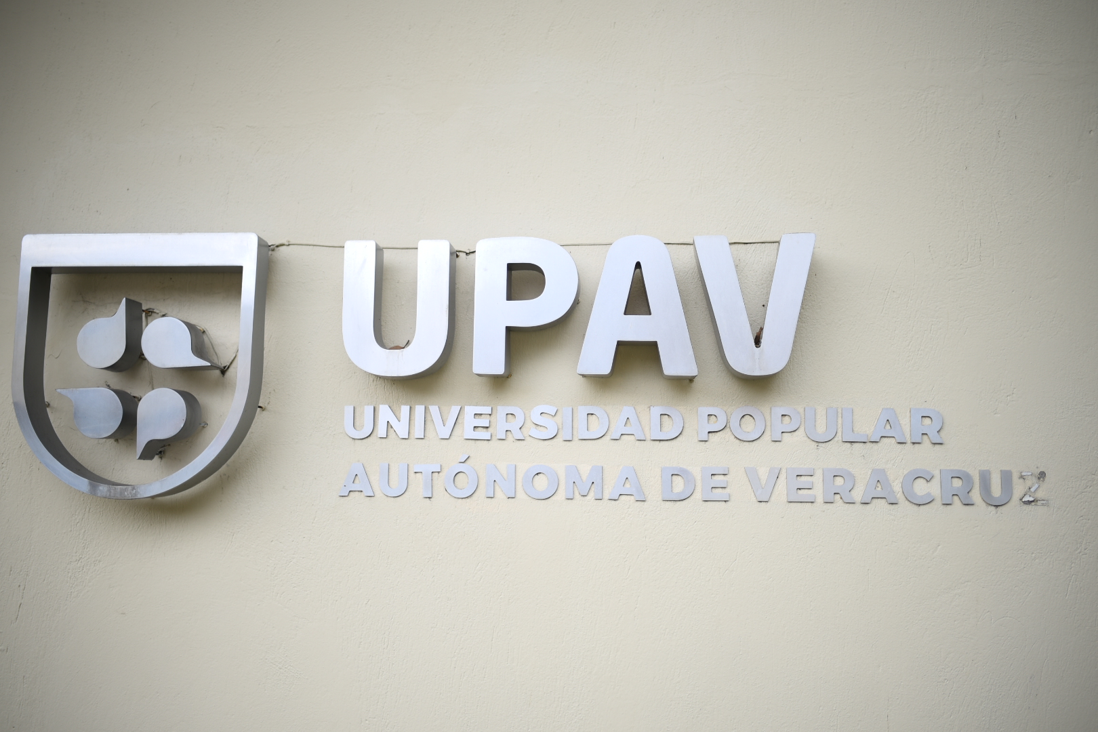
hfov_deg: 54.4
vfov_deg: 37.9
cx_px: 549
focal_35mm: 35
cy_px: 366
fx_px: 1067
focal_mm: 35
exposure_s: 1/400
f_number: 1.8
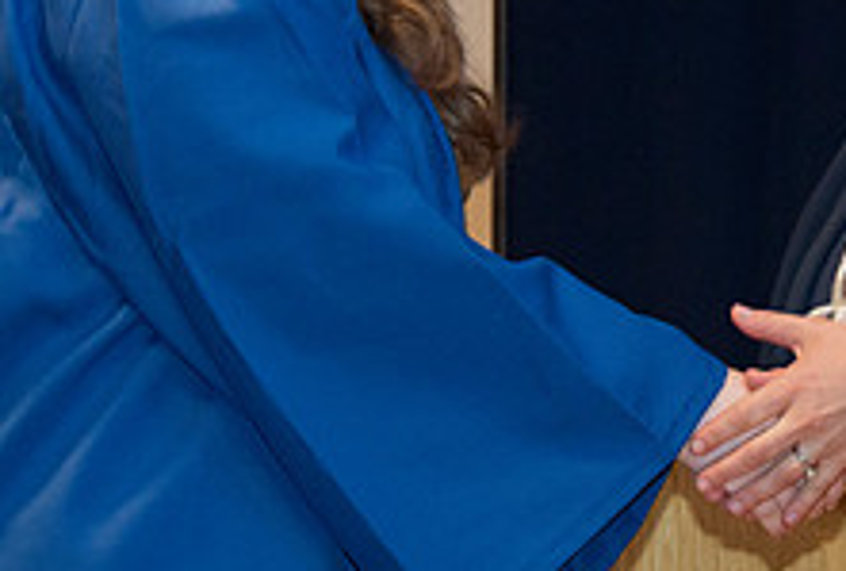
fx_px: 8843
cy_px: 260
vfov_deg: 3.7
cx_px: 937
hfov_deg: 5.5
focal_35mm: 375
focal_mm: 125
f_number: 5.6
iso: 2000
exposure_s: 1/80
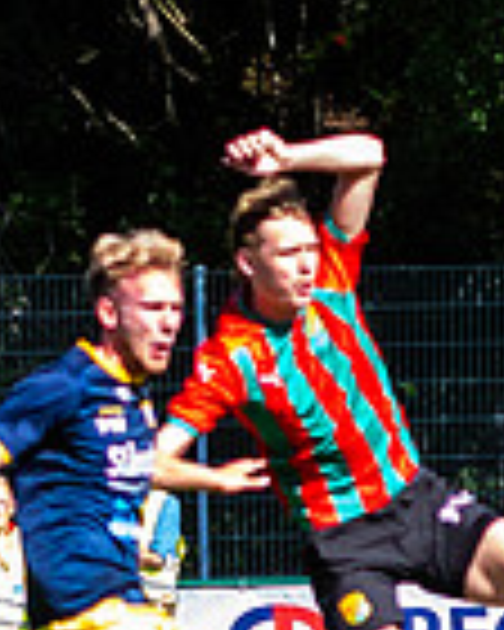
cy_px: 562
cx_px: 802
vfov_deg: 2.8
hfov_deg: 2.2
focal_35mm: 689
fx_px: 12847
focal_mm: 70
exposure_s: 1/2000
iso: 900
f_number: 3.5
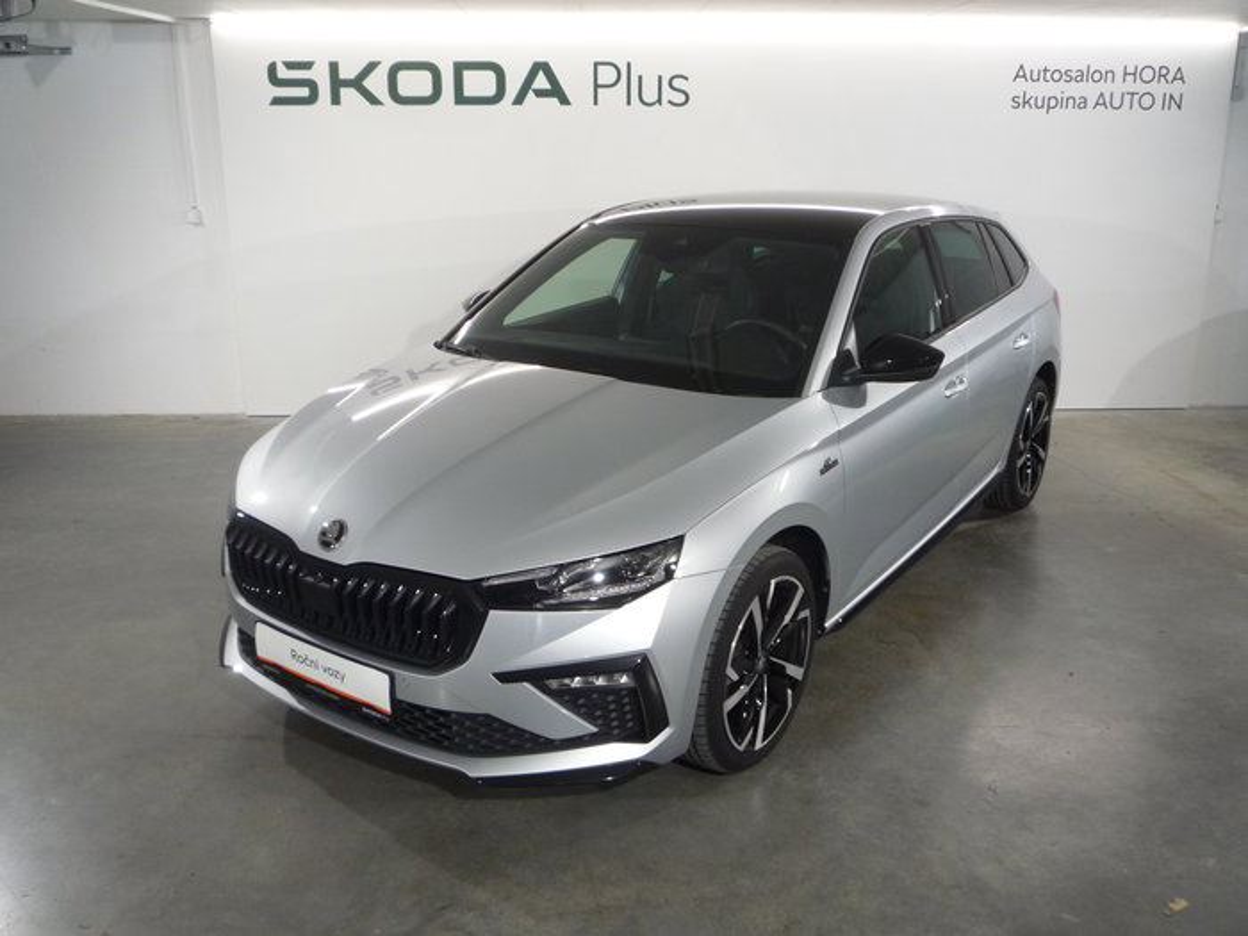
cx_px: 624
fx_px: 1082
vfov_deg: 46.8
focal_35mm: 30
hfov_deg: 60.0
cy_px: 468
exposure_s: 1/30
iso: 160
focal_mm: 5.2
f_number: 3.3
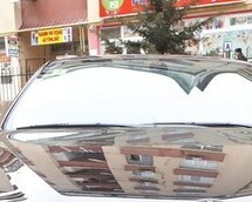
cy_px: 267
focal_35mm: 81
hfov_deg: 23.4
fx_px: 604
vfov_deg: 17.7
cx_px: 179
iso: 50
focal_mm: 3.6
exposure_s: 1/50
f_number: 1.9
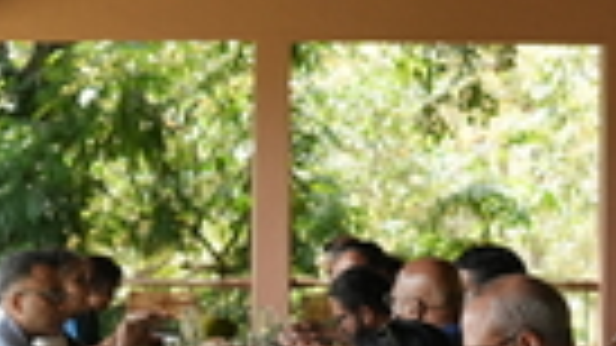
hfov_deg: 13.4
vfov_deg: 7.5
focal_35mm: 160
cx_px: 166
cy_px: 355
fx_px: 2613
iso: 1000
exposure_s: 1/1000
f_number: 3.2
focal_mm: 35
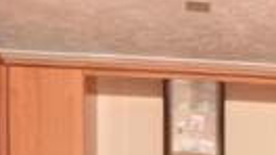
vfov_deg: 13.9
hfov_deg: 25.4
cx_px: 299
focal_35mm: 78
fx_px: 570
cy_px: 273
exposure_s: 1/160
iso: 200
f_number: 6.3
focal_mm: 10
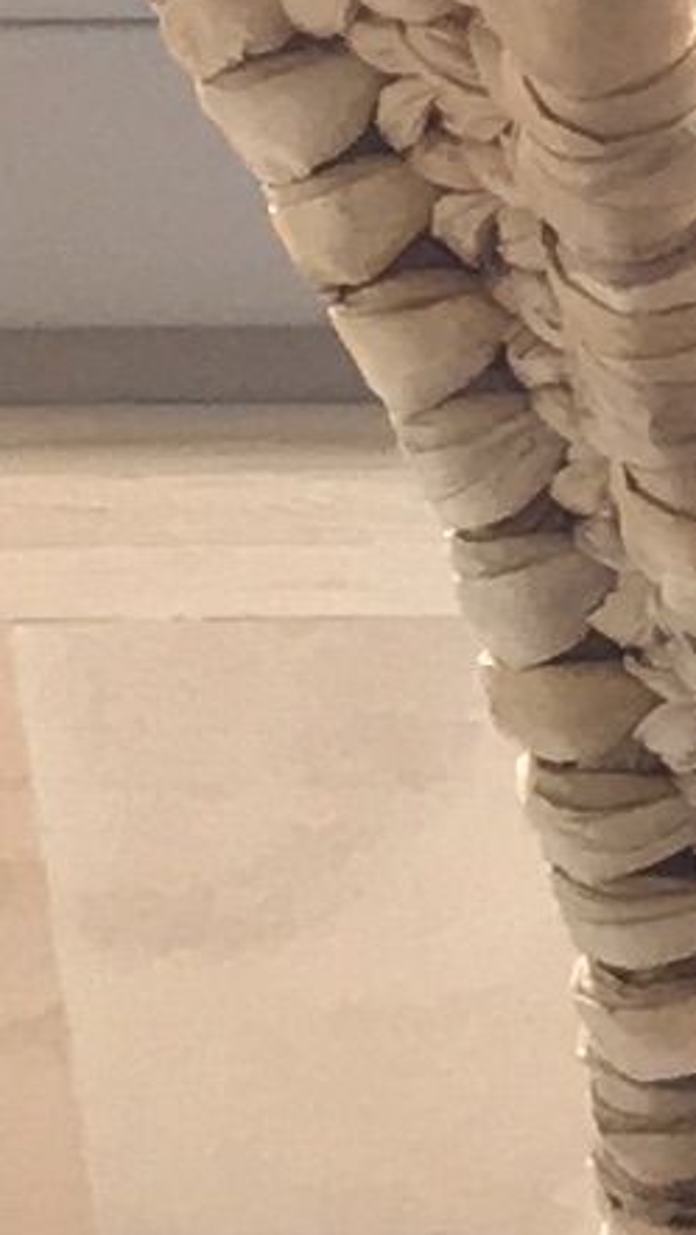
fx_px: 9438
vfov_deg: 7.5
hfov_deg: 3.5
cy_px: 53
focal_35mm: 288
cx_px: 4718
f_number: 2.2
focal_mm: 4.15
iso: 40
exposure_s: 1/100
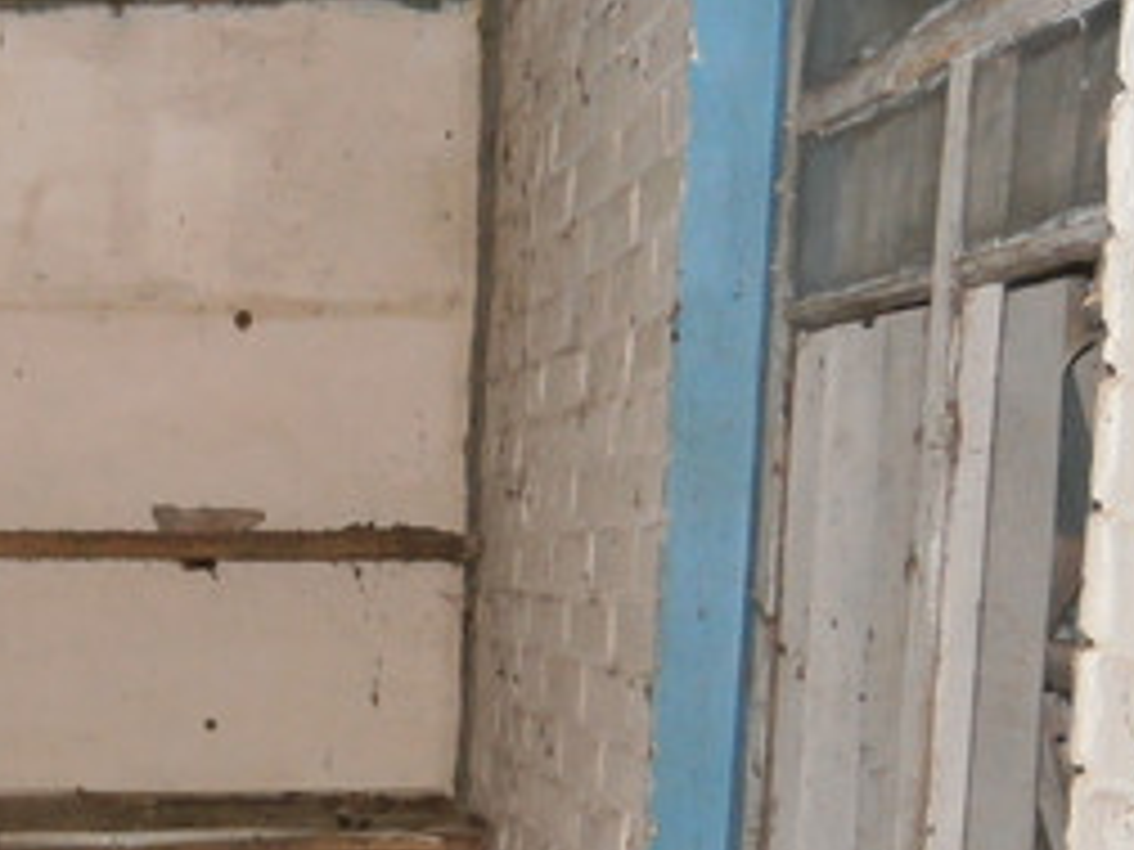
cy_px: 778
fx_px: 2162
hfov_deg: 26.4
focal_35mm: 66
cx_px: -202
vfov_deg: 21.7
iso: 200
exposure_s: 1/30
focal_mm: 4.7
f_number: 2.8
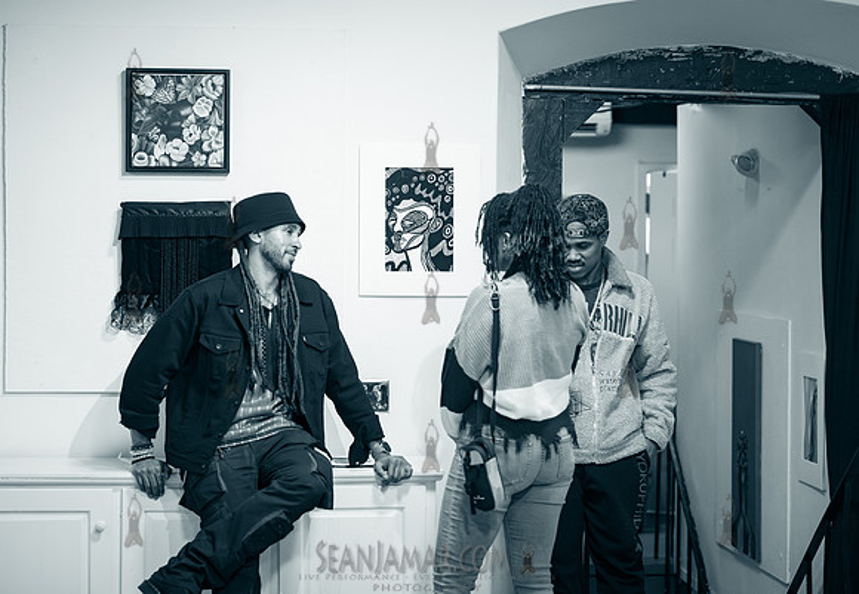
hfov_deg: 21.8
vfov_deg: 15.2
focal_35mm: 92
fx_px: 2229
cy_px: 270
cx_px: 411
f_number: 2.8
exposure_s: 1/500
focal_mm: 82
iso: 8000
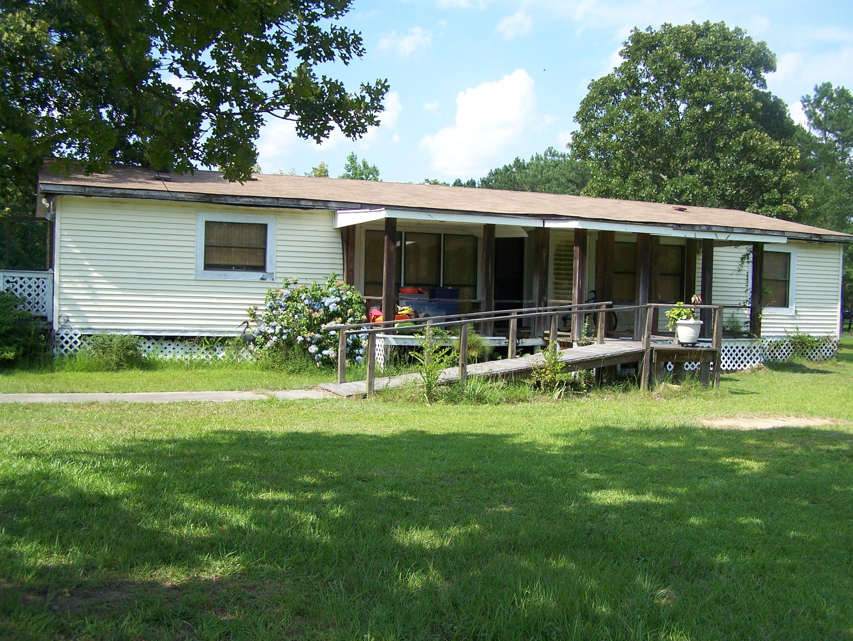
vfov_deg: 37.8
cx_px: 426
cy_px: 320
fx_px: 937
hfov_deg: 48.9
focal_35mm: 38
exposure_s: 1/640
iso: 80
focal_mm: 6.3
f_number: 2.8
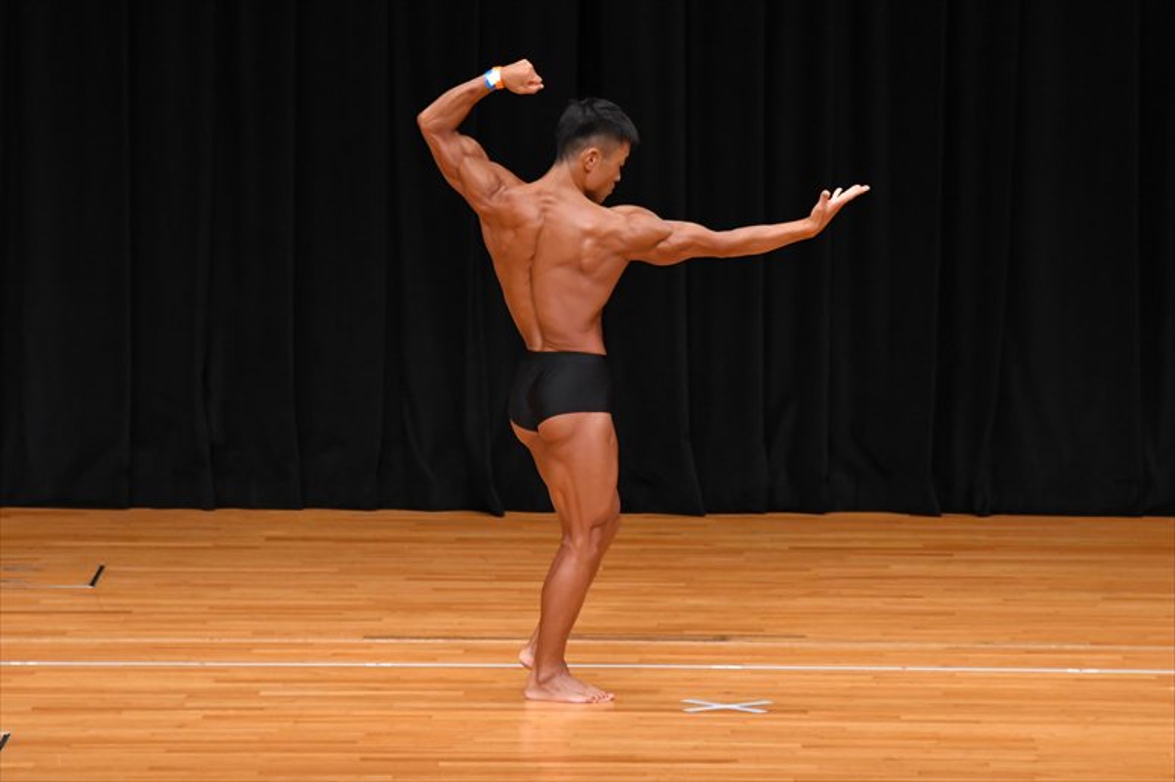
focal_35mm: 255
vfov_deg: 5.4
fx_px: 8319
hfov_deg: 8.1
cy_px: 391
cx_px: 588
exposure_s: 1/400
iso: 3200
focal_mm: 170
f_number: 5.6
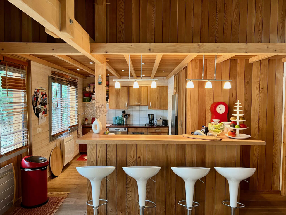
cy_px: 108
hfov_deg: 67.3
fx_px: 215
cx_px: 143
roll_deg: -0.3
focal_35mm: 26
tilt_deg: -2.3
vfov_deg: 53.1
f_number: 1.5
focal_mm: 5.7
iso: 125
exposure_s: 1/50
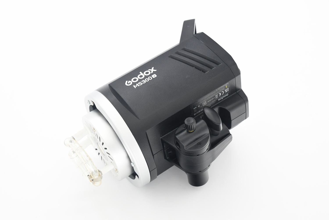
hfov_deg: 29.2
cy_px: 110
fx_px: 631
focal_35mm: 69
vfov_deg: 19.7
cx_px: 164
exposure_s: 1/125
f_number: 7.1
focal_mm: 46
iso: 1000
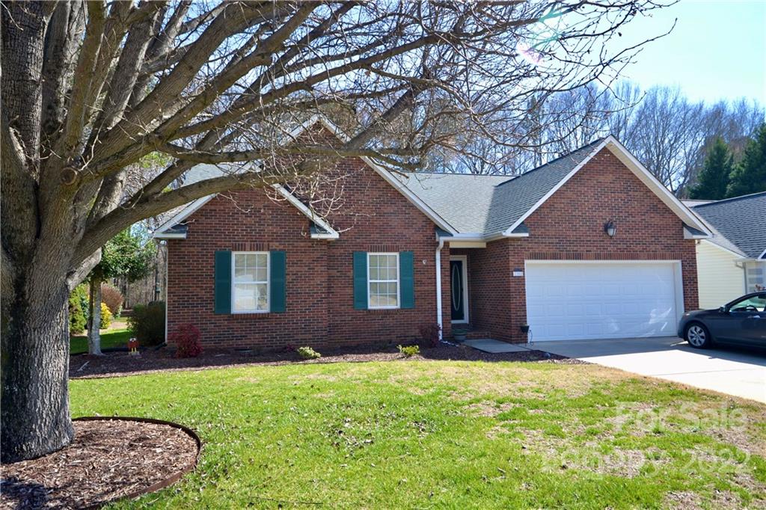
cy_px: 255
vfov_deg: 56.1
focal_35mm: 22
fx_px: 479
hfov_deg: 77.3
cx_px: 383
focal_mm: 15
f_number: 6.3
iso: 100
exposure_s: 1/160
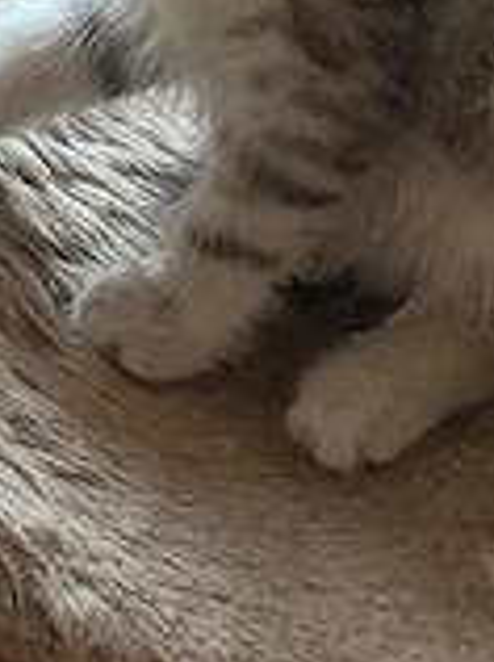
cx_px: 184
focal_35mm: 66
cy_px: 80
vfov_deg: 28.4
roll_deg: +0.7
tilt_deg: -21.2
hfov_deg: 22.1
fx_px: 1259
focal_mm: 5.1
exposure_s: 1/35
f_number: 1.6
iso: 640
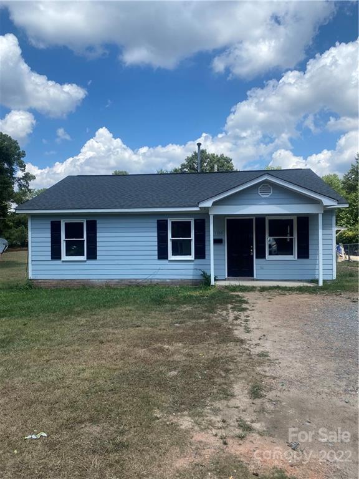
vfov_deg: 67.3
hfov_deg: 53.1
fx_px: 360
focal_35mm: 26
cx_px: 180
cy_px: 240
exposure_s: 1/3300
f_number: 1.8
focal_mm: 4.25
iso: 32
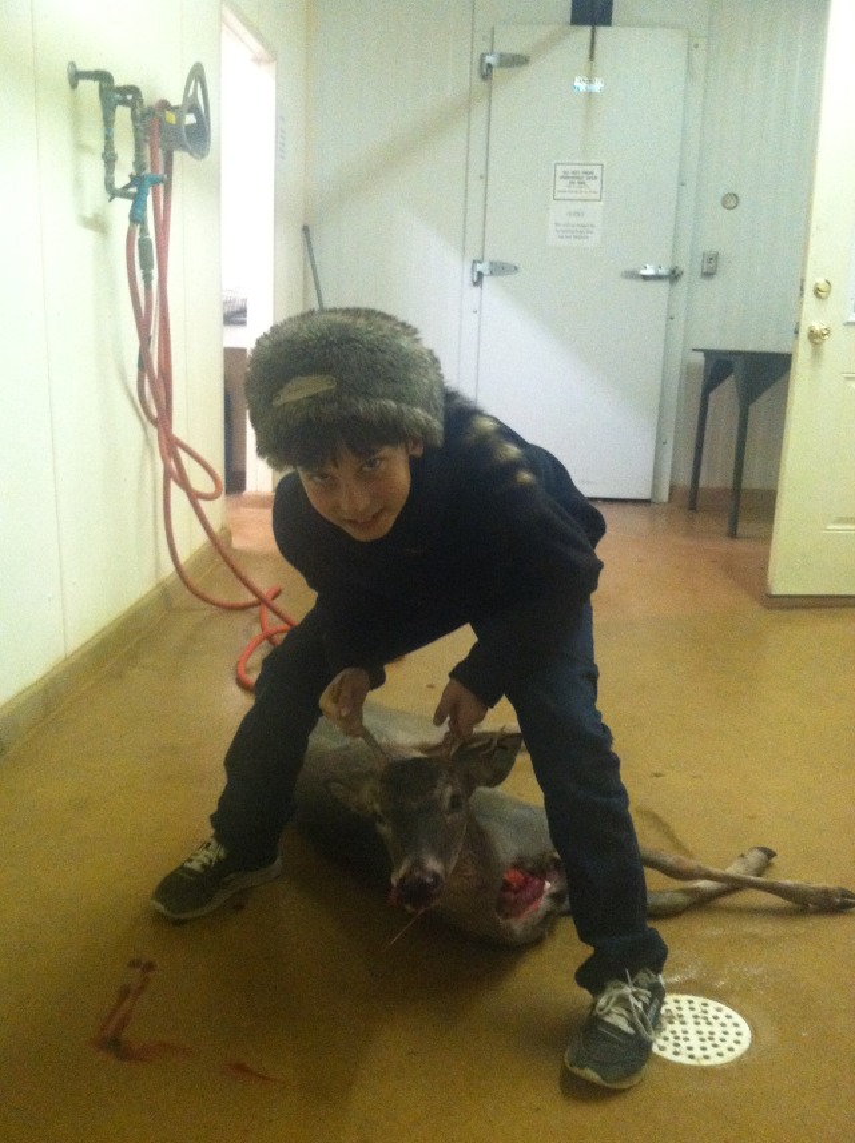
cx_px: 428
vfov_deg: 52.7
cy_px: 572
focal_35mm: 35
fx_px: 1155
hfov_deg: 40.6
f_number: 2.8
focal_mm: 3.85
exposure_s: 1/15
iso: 640
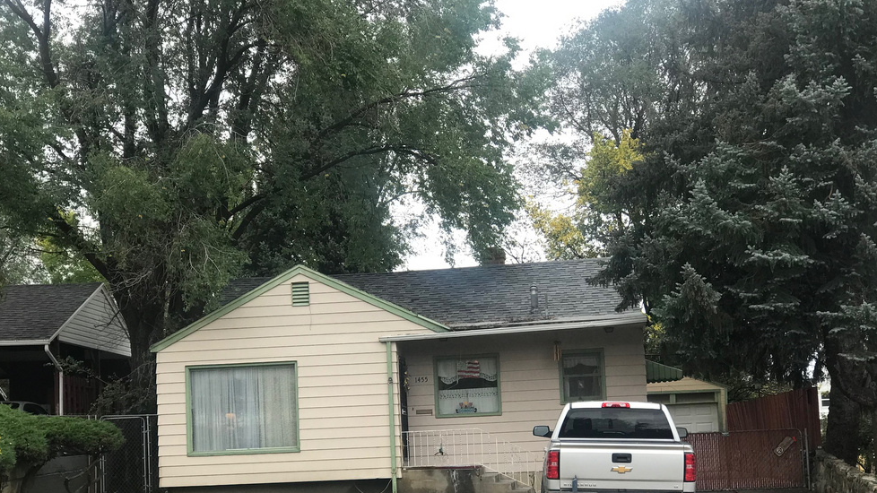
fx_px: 1511
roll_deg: +2.4
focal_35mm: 65
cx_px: 455
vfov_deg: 18.5
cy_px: 336
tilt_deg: +6.1
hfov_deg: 32.4
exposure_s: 1/60
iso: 20
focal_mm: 6.6
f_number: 2.8
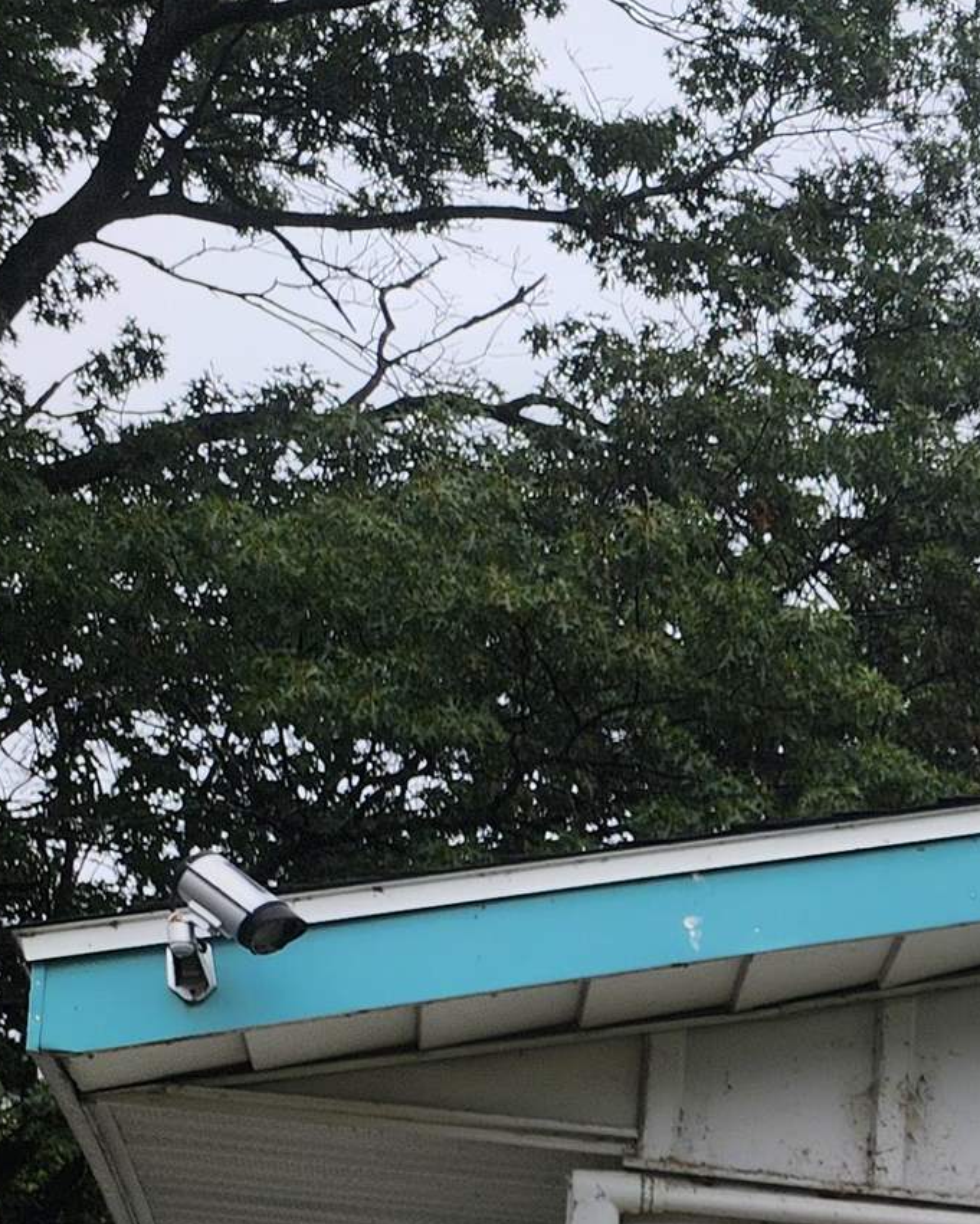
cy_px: 1507
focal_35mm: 81
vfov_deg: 21.7
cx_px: 2190
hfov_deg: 14.3
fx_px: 2936
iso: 25
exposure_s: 1/887
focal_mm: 5.54
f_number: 1.8
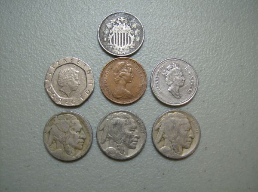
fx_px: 268
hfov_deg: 51.5
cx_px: 129
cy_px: 96
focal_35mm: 36
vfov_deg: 39.5
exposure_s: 1/64
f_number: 2.8
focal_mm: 6
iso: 176
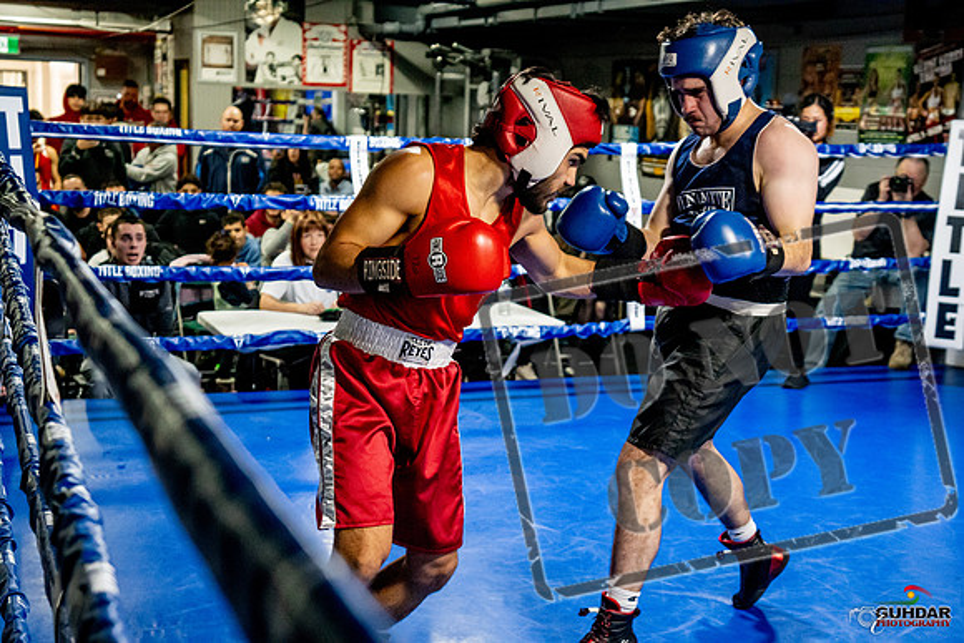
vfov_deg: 26.0
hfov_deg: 38.2
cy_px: 322
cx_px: 482
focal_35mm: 52
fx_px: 1393
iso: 5000
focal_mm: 35
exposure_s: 1/800
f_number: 2.8
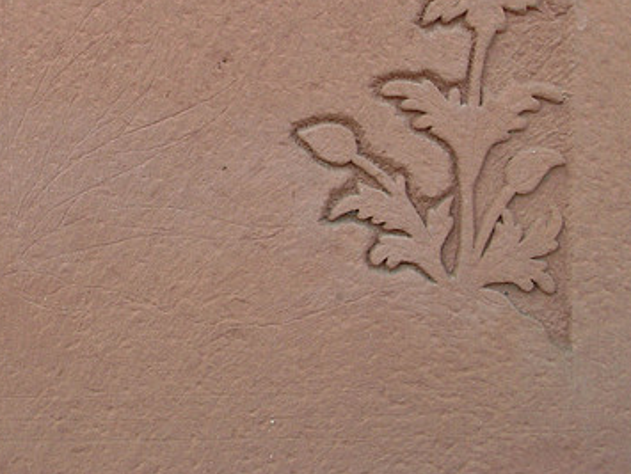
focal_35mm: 62
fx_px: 1131
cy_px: 109
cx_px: 178
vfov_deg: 23.4
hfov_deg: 30.8
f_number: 7.7
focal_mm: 6.3
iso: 80
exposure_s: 1/60
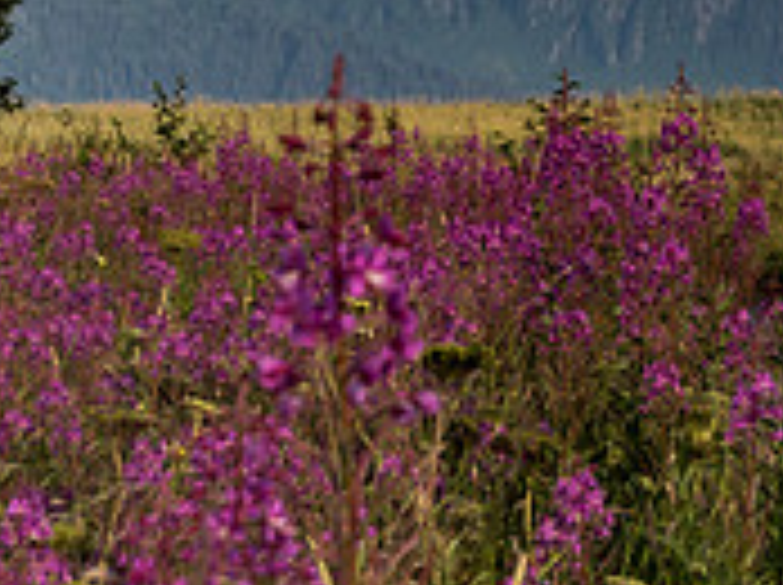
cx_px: 572
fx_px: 4676
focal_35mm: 207
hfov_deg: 9.6
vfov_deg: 7.1
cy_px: -34
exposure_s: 1/200
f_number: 7.1
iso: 400
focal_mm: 31
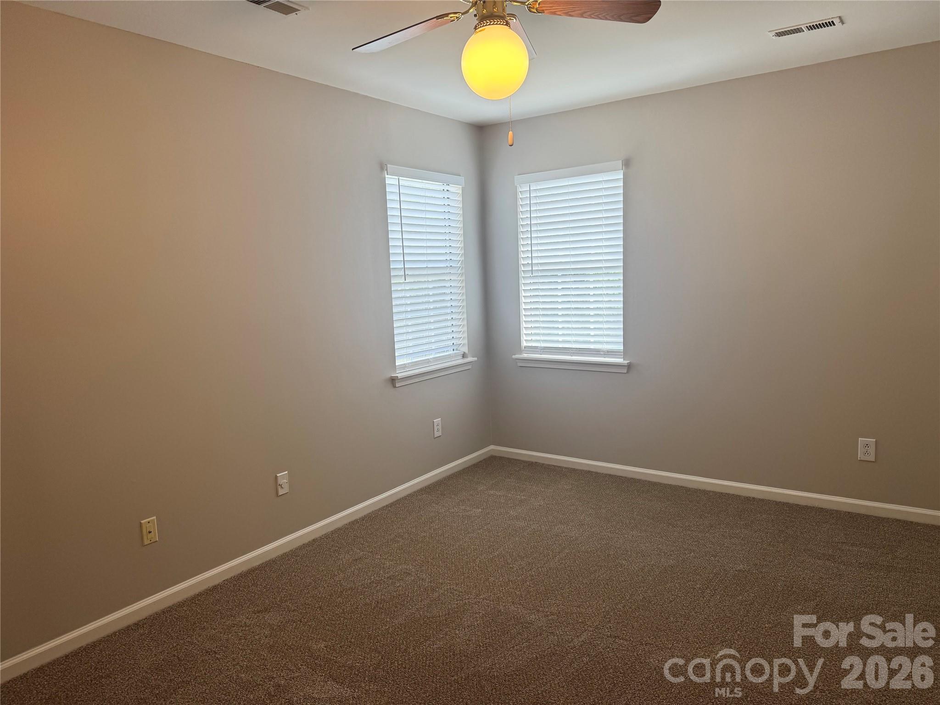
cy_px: 352
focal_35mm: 24
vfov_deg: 56.8
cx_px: 470
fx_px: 652
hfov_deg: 71.6
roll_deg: +2.4
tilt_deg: -7.6
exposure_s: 1/120
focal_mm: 6.76
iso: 64
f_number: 1.78
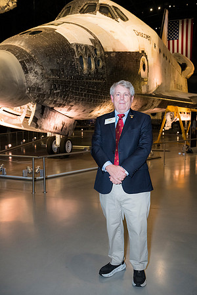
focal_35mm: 32
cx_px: 98
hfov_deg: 41.7
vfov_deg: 59.5
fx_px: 259
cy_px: 148
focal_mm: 31.5
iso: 3200
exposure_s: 1/160
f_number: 4
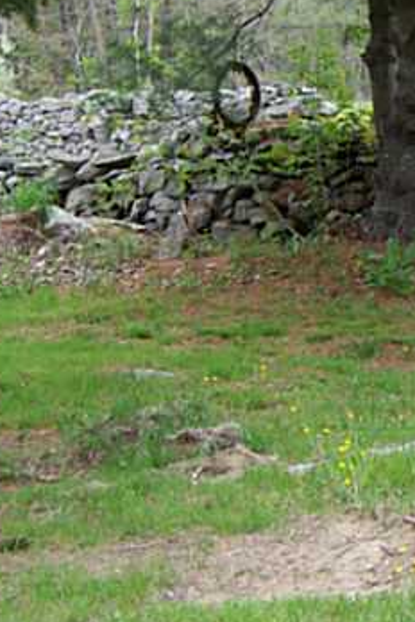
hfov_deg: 11.3
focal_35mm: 117
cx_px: 574
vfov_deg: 17.5
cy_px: 222
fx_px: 2023
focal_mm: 7.6
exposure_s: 1/100
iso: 66
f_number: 2.8
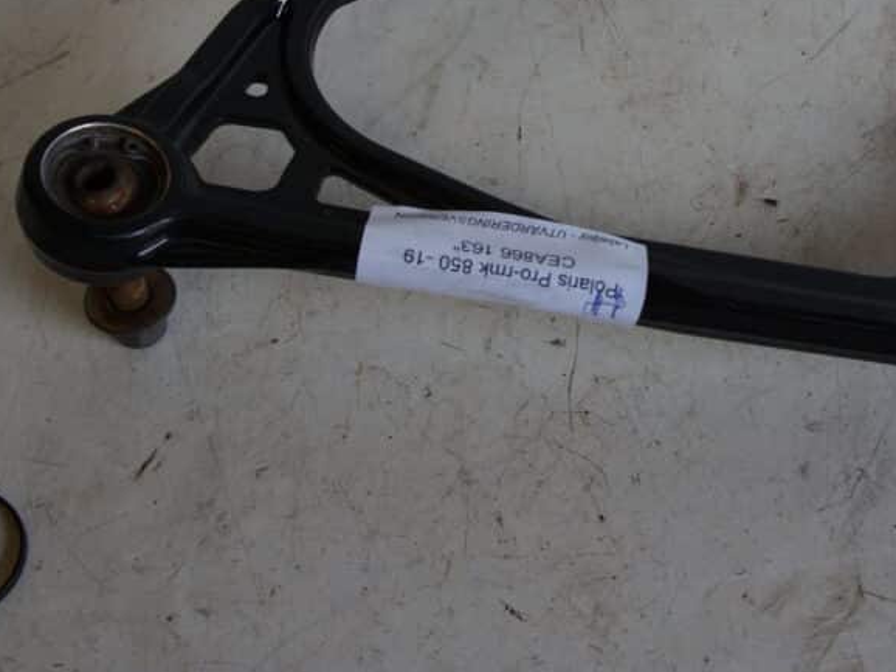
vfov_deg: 31.0
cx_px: 653
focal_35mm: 46
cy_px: 171
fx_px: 1190
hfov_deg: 40.3
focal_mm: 18
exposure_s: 1/60
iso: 200
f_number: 4.5
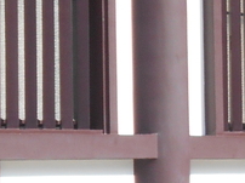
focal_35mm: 345
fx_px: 2439
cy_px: -22
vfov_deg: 4.3
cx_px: 694
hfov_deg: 5.5
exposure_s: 1/250
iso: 80
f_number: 4.9
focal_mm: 10
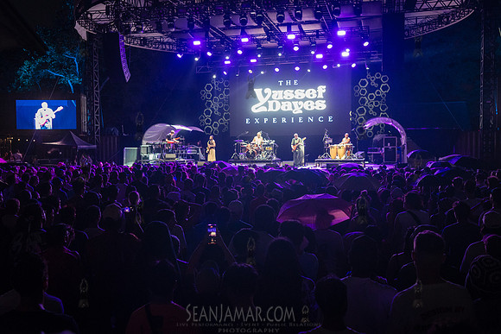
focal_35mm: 35
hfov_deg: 54.4
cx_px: 250
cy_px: 167
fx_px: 487
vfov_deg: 37.9
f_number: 3.2
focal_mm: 35
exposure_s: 1/160
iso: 4000
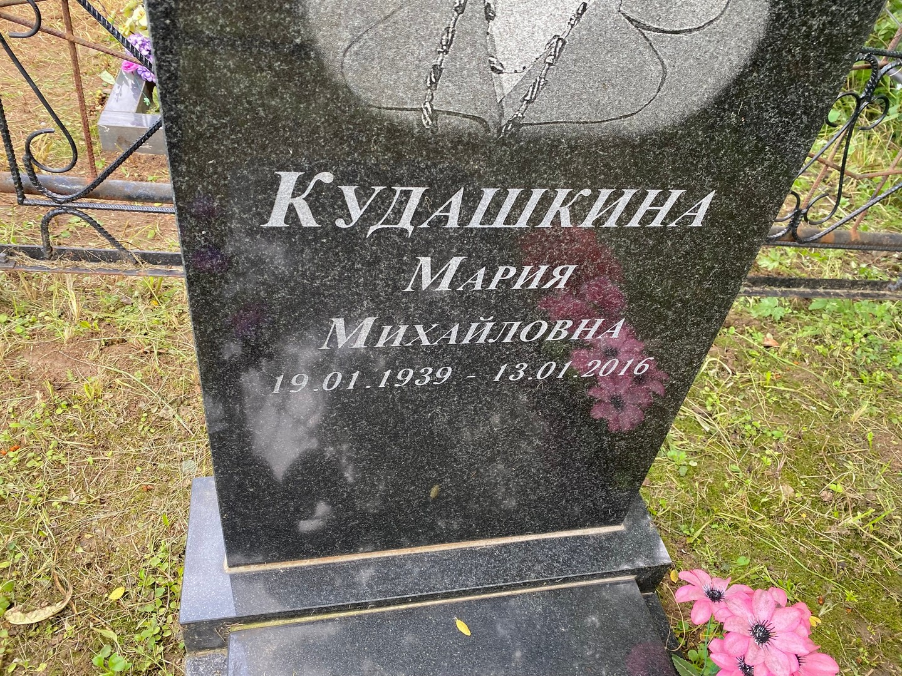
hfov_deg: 67.3
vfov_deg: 53.1
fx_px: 677
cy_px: 338
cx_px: 451
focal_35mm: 26
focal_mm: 4.25
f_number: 1.8
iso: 64
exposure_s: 1/121
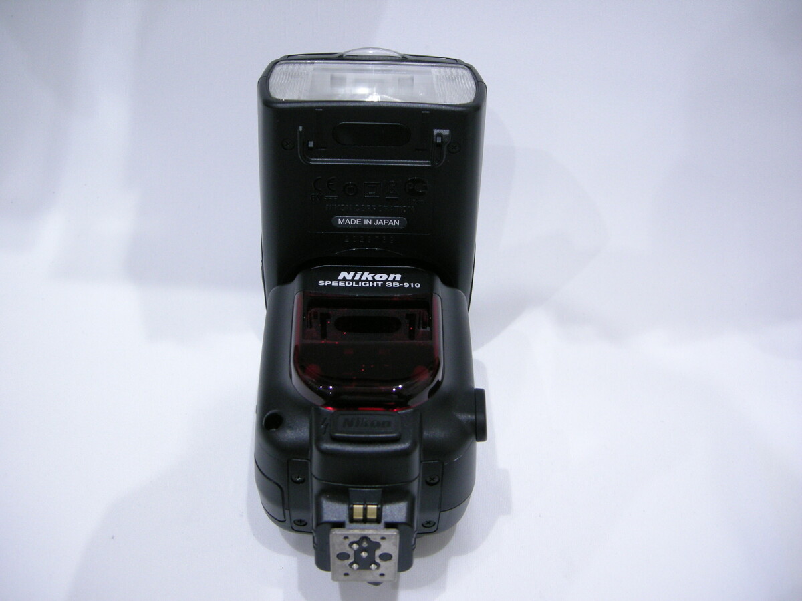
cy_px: 300
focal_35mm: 36
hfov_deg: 51.4
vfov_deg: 39.7
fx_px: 834
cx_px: 401
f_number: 2.7
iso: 190
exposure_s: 1/60
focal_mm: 7.5
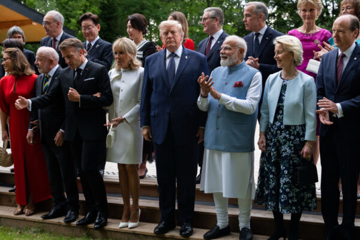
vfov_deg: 27.0
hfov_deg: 39.6
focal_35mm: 50
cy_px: 120
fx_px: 500
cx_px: 180
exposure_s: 1/640
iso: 1600
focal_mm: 50
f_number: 4
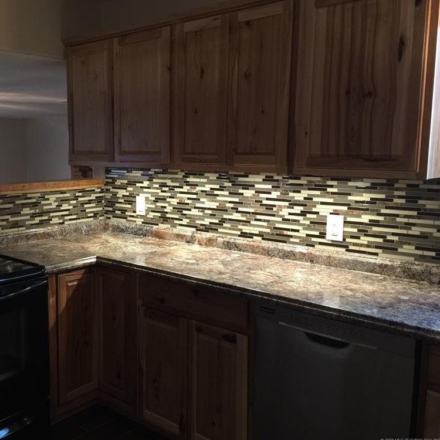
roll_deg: -0.7
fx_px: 503
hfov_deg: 46.4
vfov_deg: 47.2
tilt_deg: -7.4
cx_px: 144
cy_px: 218
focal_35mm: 35
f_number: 2.2
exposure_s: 1/10
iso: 100
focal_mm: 4.15
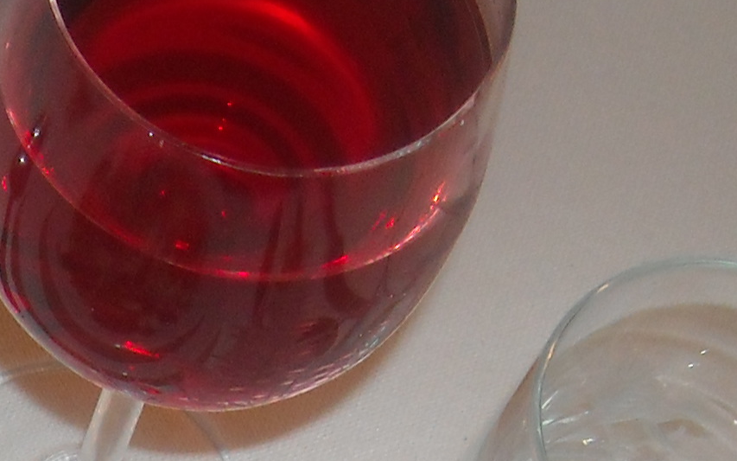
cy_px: 936
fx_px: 2852
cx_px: -353
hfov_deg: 13.9
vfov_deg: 8.7
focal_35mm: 142
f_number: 2.8
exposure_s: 1/60
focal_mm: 5.7
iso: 200
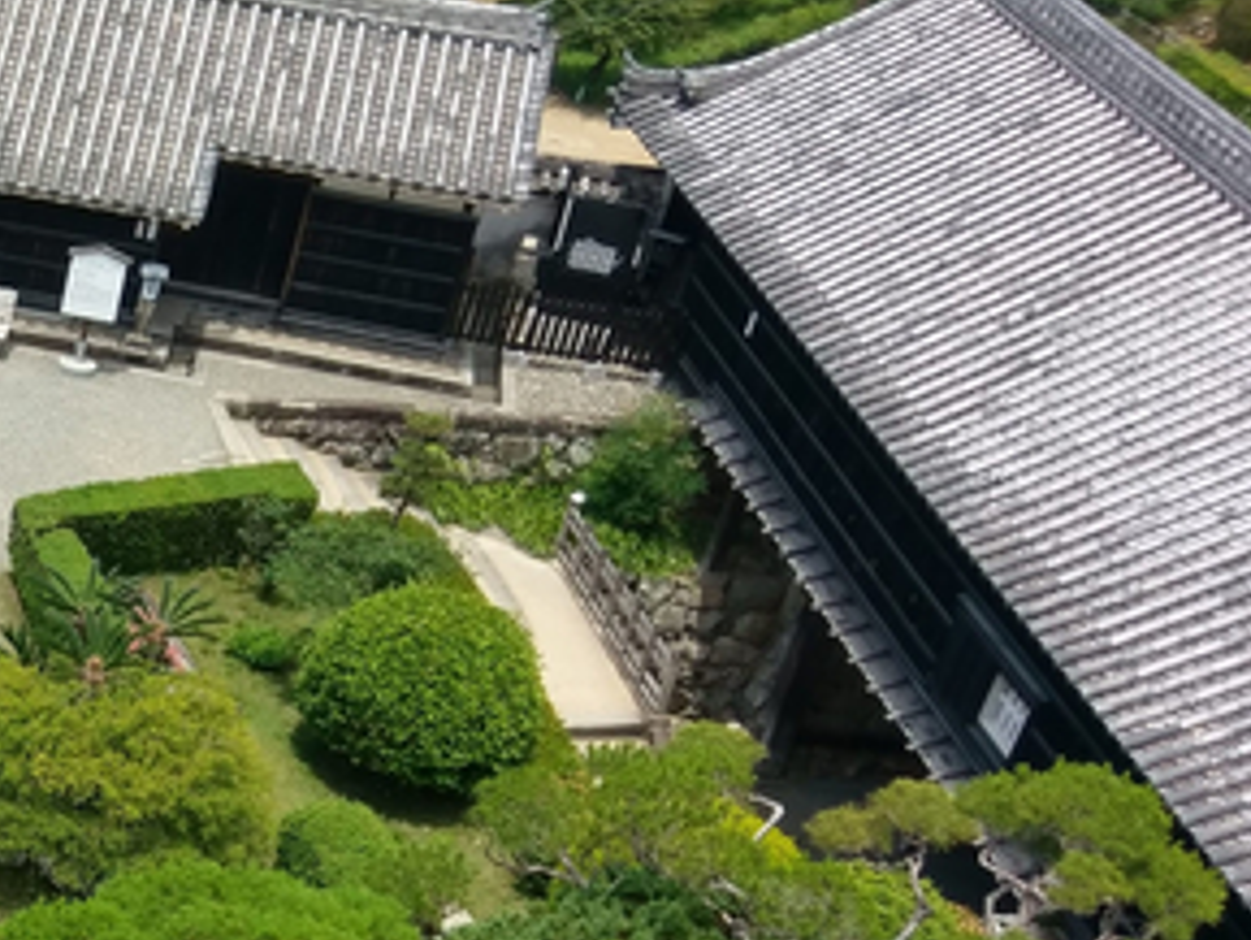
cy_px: 732
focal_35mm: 72
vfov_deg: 20.3
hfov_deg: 24.0
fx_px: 2603
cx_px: -342
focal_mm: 4.58
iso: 100
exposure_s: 1/1882
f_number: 1.8
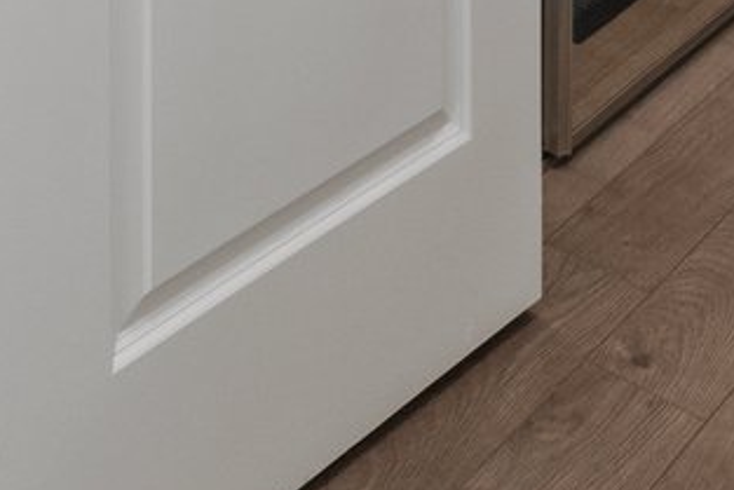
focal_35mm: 85
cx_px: 28
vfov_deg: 12.0
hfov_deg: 23.1
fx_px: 1734
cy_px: -773
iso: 4000
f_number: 8
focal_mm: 13
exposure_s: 1/30
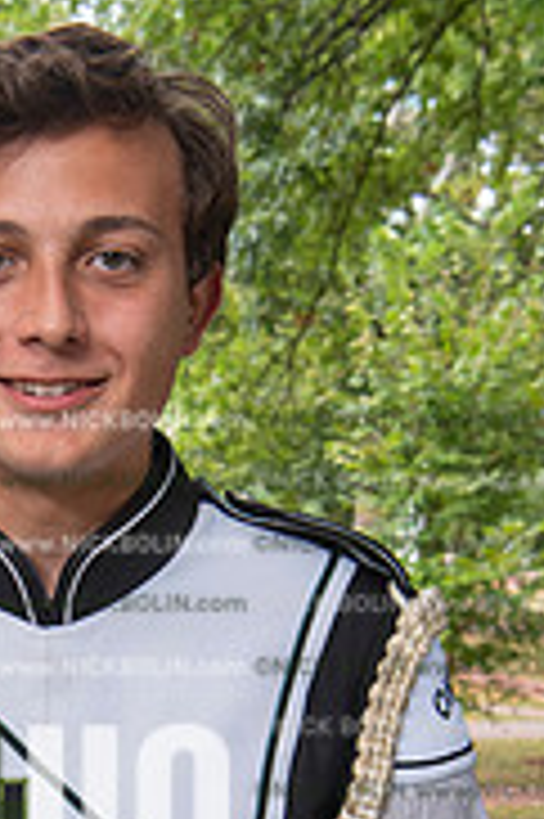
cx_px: 40
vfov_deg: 20.9
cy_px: 850
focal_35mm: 94
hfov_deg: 14.4
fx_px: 2135
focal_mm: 38
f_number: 8
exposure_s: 1/100
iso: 500
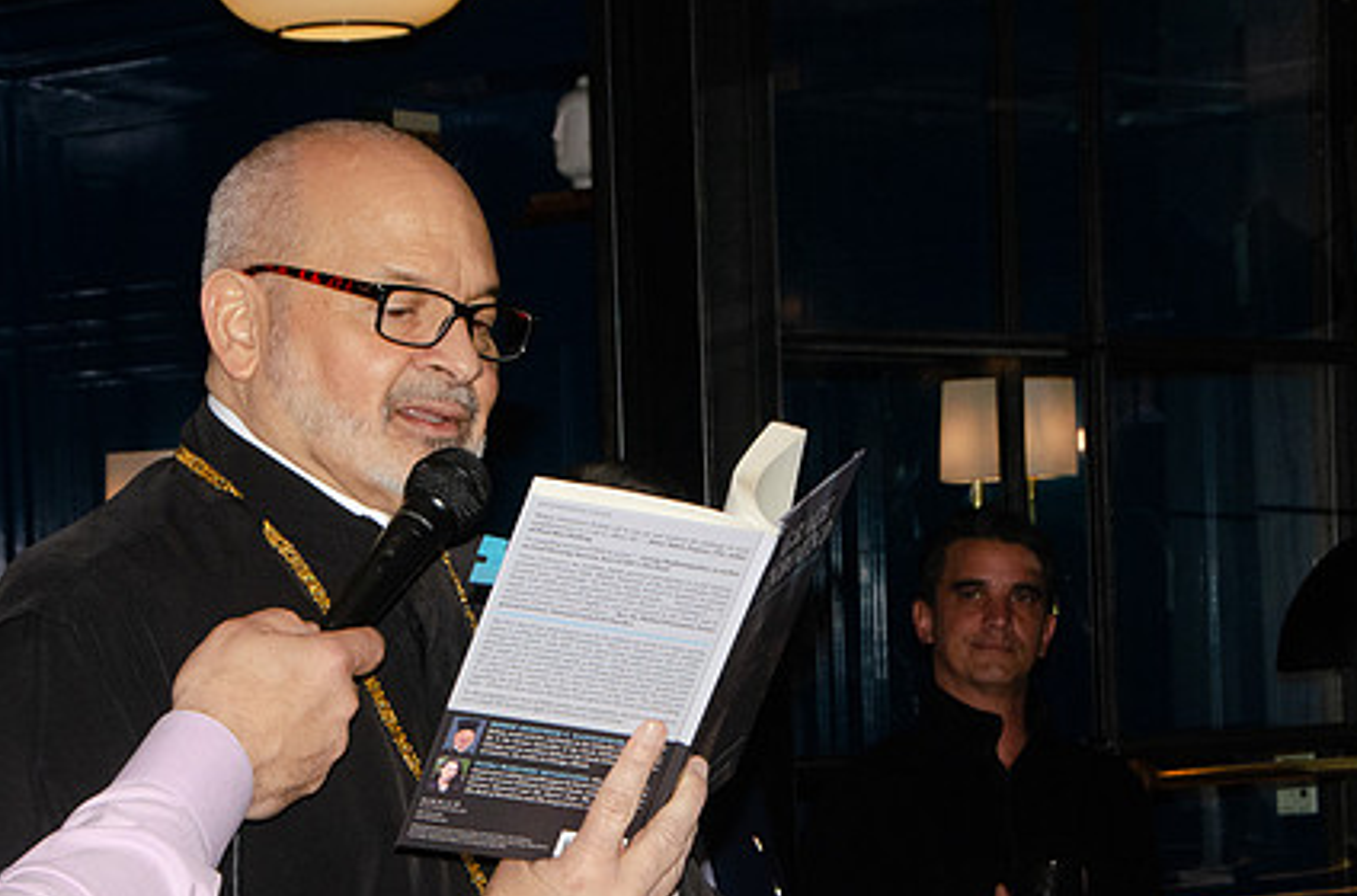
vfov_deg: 11.8
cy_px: 576
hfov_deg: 17.8
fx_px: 4322
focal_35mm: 115
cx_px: 592
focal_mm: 56
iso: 2500
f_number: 16
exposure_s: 1/250
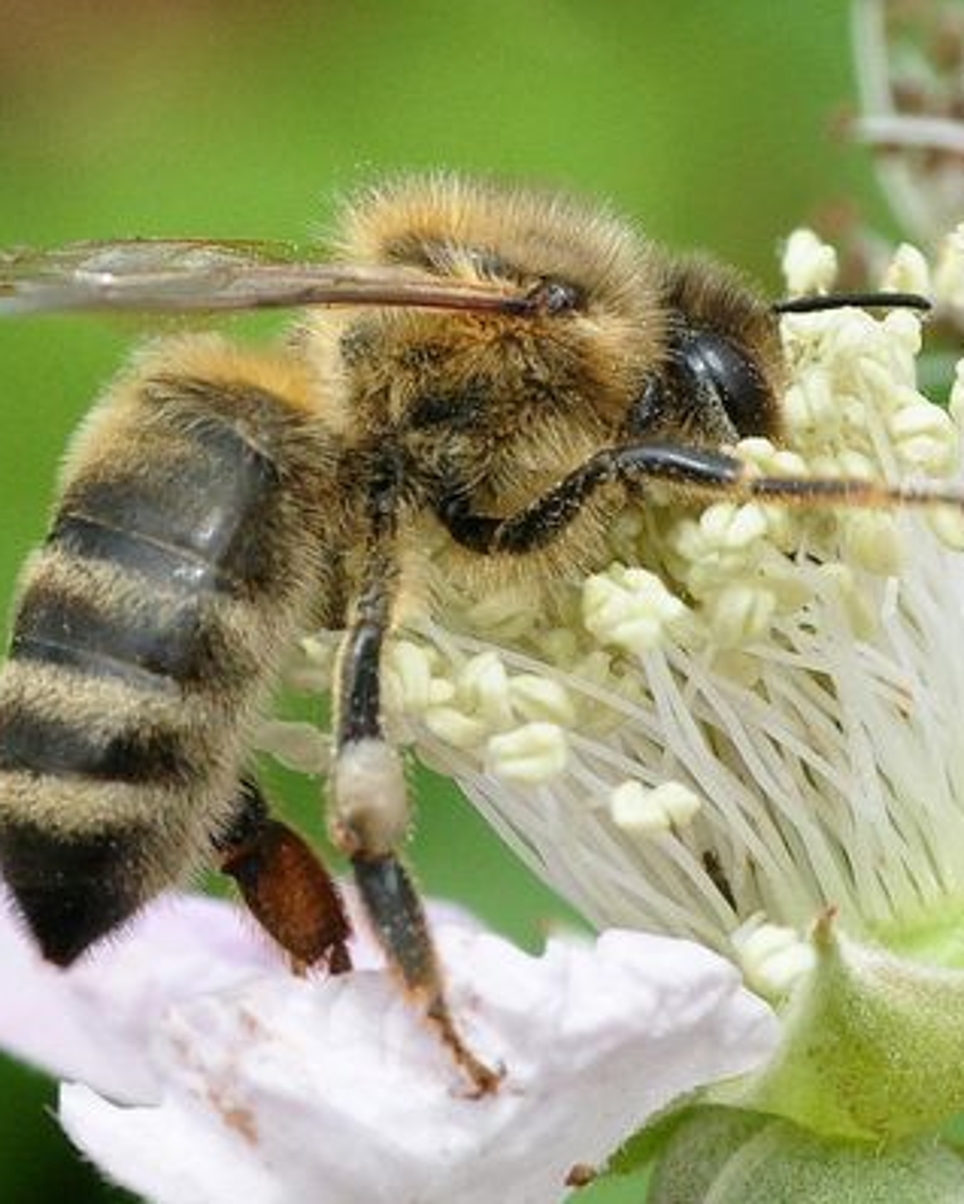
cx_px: 634
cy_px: 604
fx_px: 6058
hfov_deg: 9.1
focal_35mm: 170
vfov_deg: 11.3
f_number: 11
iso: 800
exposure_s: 1/250
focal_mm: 80
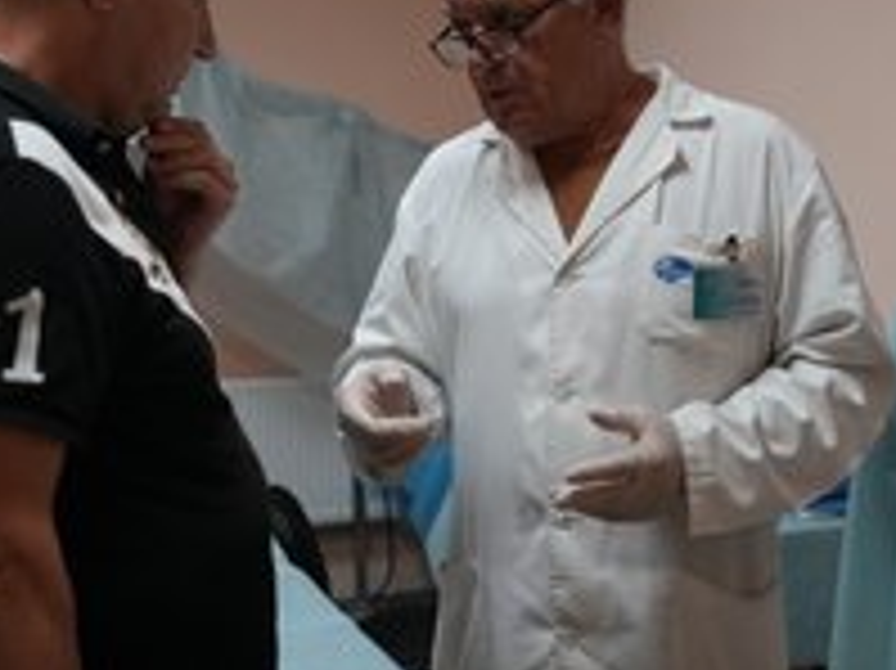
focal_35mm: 56
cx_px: 513
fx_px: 1449
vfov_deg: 26.0
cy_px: 250
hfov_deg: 34.3
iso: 3200
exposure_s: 1/160
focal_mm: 29
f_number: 2.8
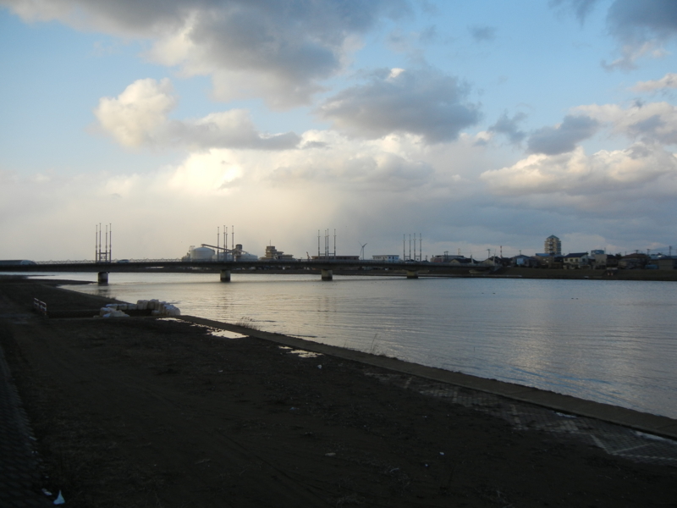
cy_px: 254
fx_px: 587
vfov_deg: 46.8
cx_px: 338
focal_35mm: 30
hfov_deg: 60.0
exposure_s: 1/515
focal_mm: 5.4
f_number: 3.5
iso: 160
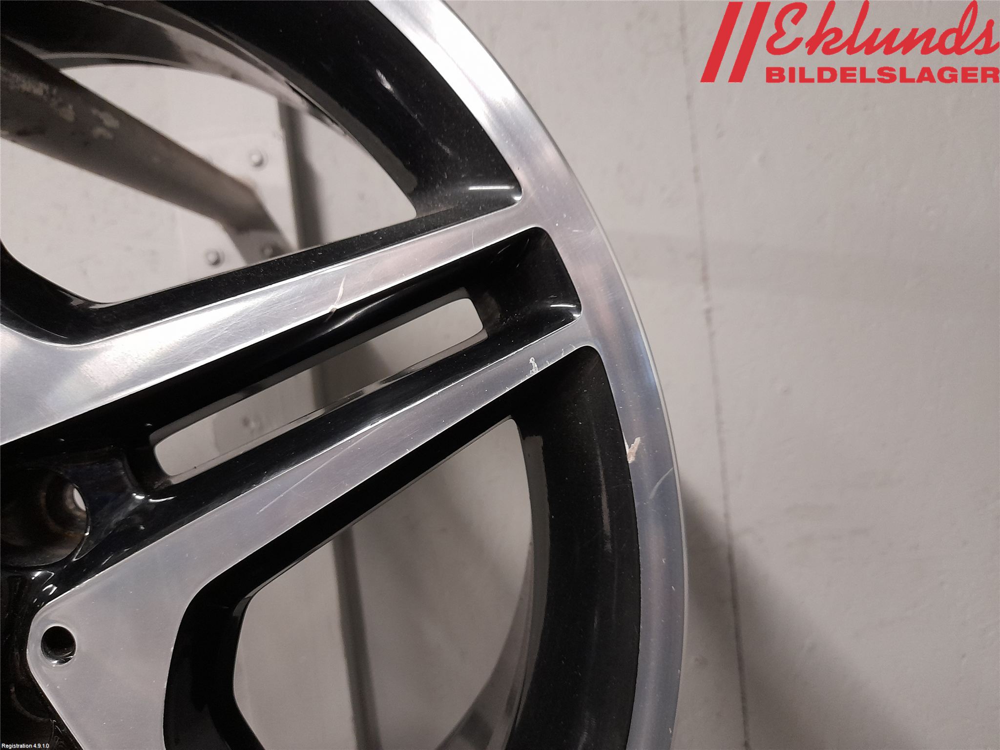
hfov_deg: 69.4
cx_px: 500
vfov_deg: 54.9
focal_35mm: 25
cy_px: 375
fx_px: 722
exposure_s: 1/25
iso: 500
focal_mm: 4.6
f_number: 2
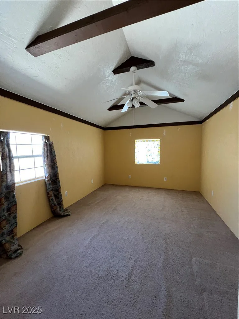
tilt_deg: -3.9
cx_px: 120
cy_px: 160
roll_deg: +0.1
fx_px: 120
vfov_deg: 106.2
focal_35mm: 13
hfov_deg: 89.9
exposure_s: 1/60
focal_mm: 1.57
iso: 250
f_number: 1.8
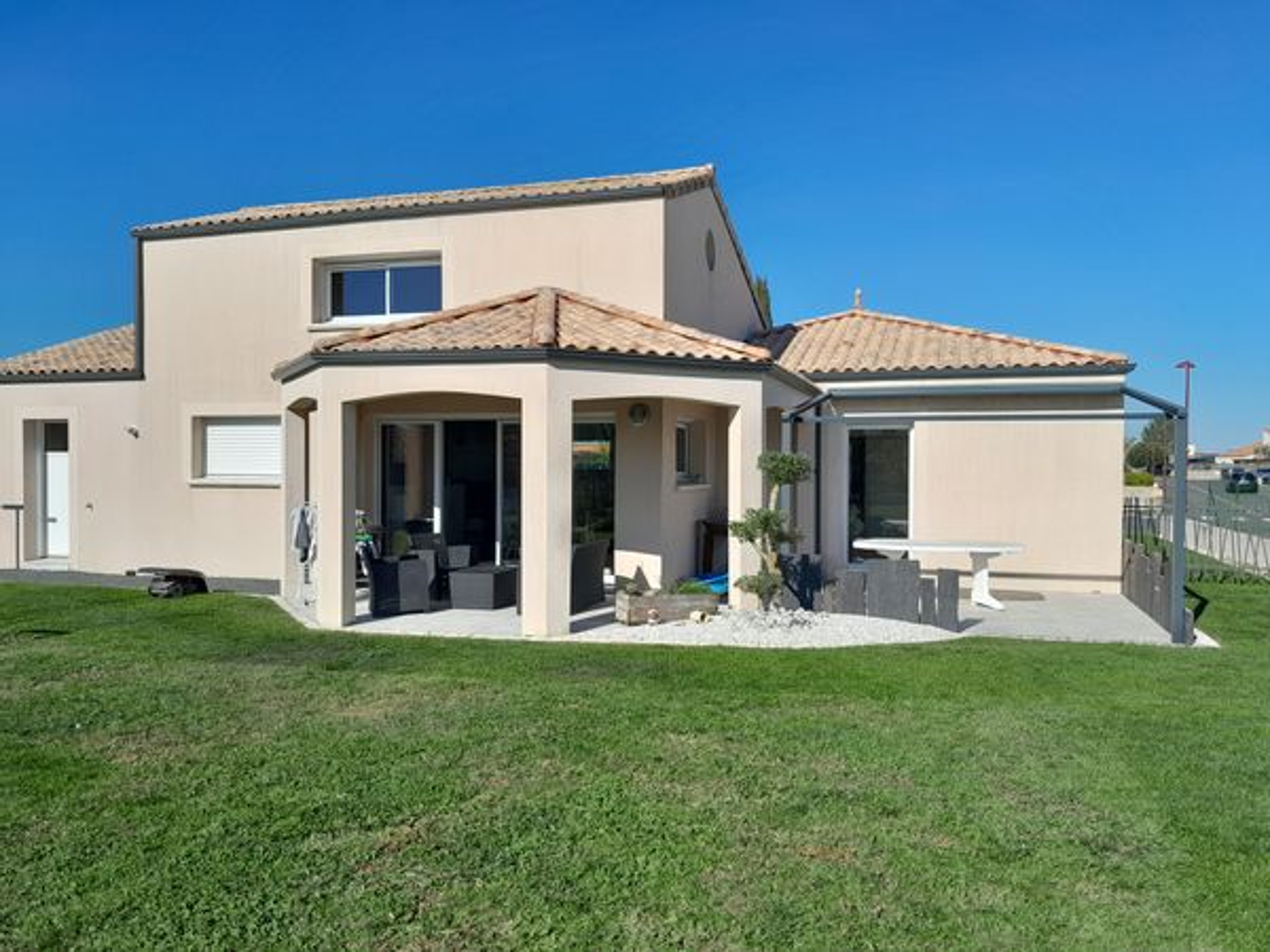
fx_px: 991
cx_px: 635
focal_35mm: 27
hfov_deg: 65.3
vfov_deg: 51.4
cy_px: 476
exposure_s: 1/920
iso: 40
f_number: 1.8
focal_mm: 4
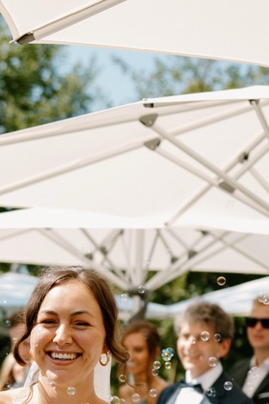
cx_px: -69
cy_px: 478
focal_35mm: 134
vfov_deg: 14.8
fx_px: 1503
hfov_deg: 10.0
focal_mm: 35
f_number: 2
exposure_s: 1/2500
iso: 250
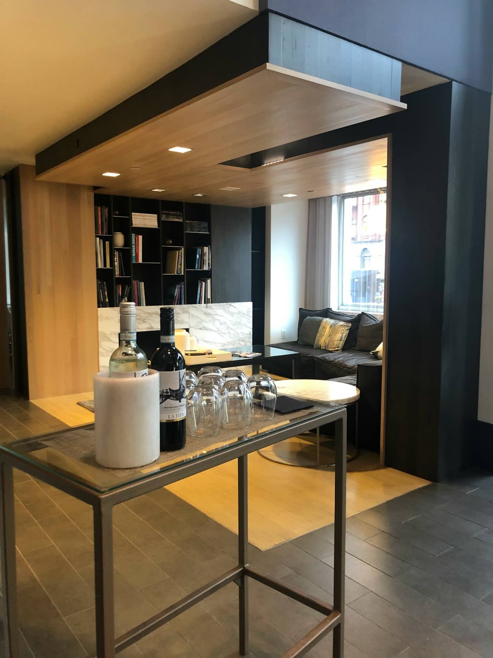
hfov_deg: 49.8
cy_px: 329
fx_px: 532
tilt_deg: -5.1
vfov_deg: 63.4
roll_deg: -0.4
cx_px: 246
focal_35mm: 28
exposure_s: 1/15
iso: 50
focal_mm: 3.99
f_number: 1.8
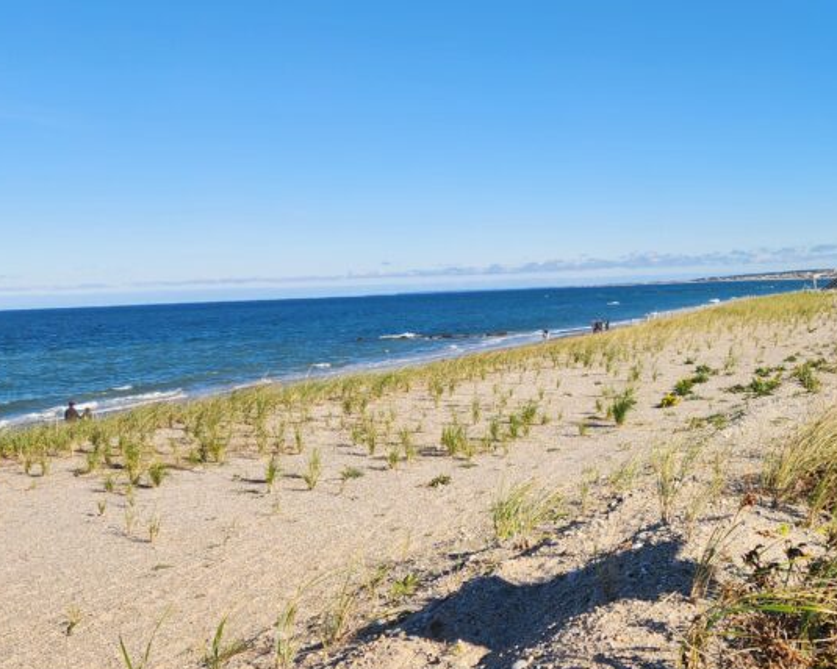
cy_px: 413
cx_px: 657
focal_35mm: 43
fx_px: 1065
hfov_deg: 41.3
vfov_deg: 34.7
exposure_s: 1/1542
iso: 20
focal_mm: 5.4
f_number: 1.8
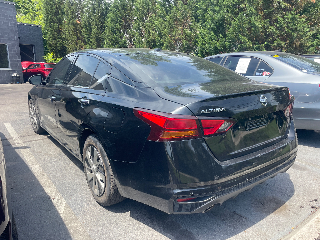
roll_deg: -1.1
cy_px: 120
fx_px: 240
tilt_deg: -14.8
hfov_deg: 67.3
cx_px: 160
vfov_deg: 53.1
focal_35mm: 26
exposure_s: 1/1062
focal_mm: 4.2
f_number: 1.6
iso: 32
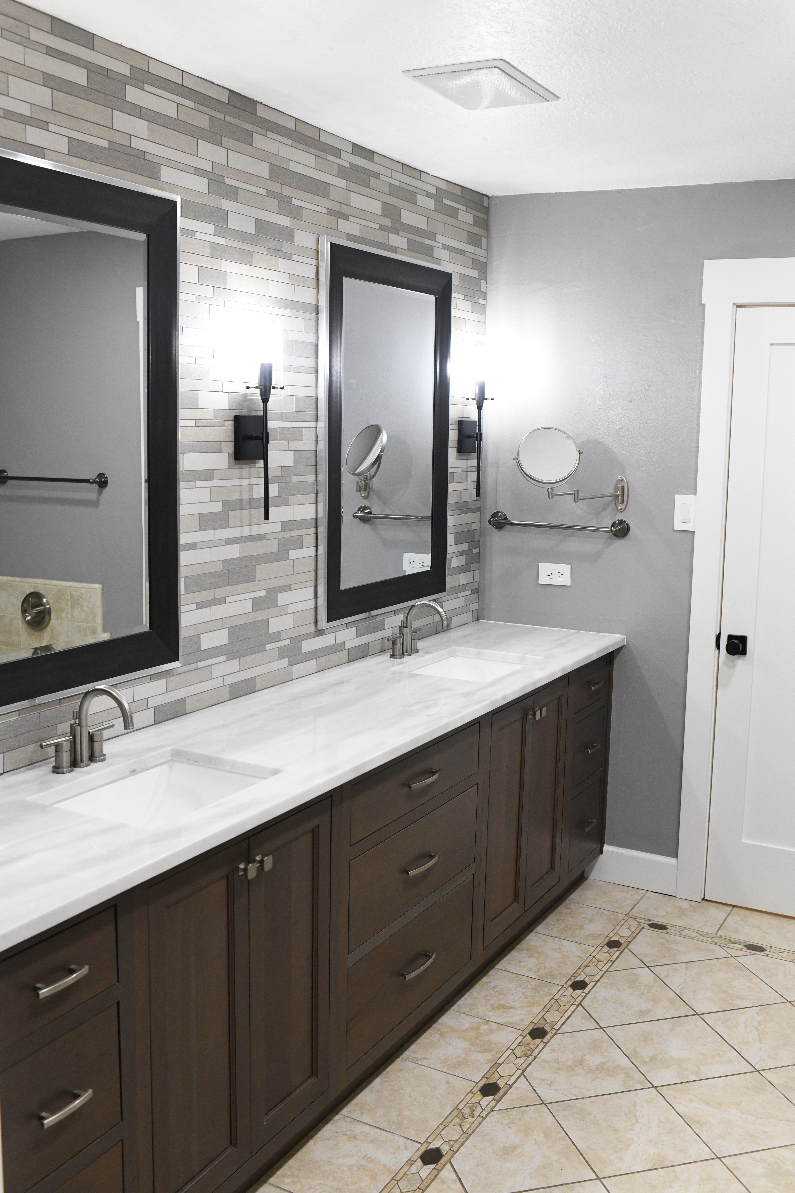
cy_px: 596
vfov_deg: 54.4
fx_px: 1159
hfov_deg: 37.9
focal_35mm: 35
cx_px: 398
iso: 3200
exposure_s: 1/100
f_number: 5.6
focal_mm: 35
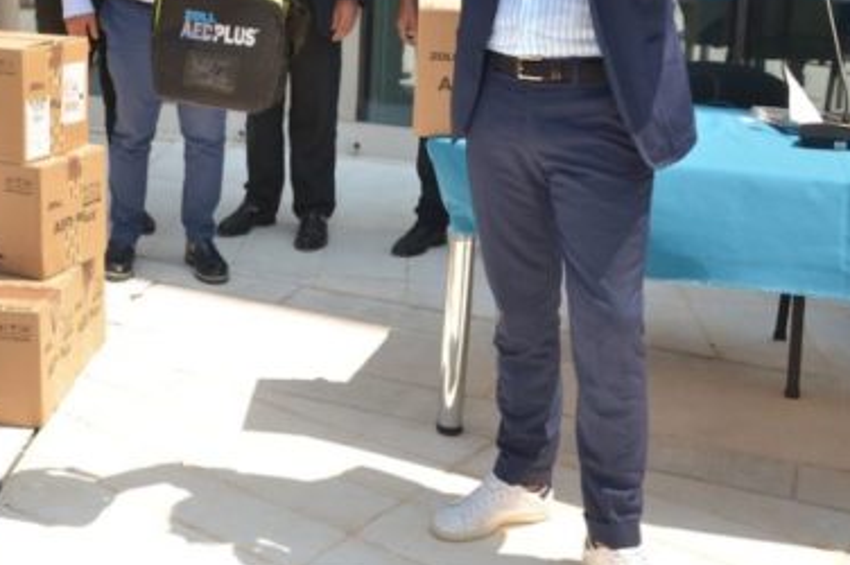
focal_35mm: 52
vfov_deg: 25.2
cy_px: 69
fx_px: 1227
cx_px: 183
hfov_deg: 37.0
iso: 100
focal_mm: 17
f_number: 4.8
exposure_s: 1/350
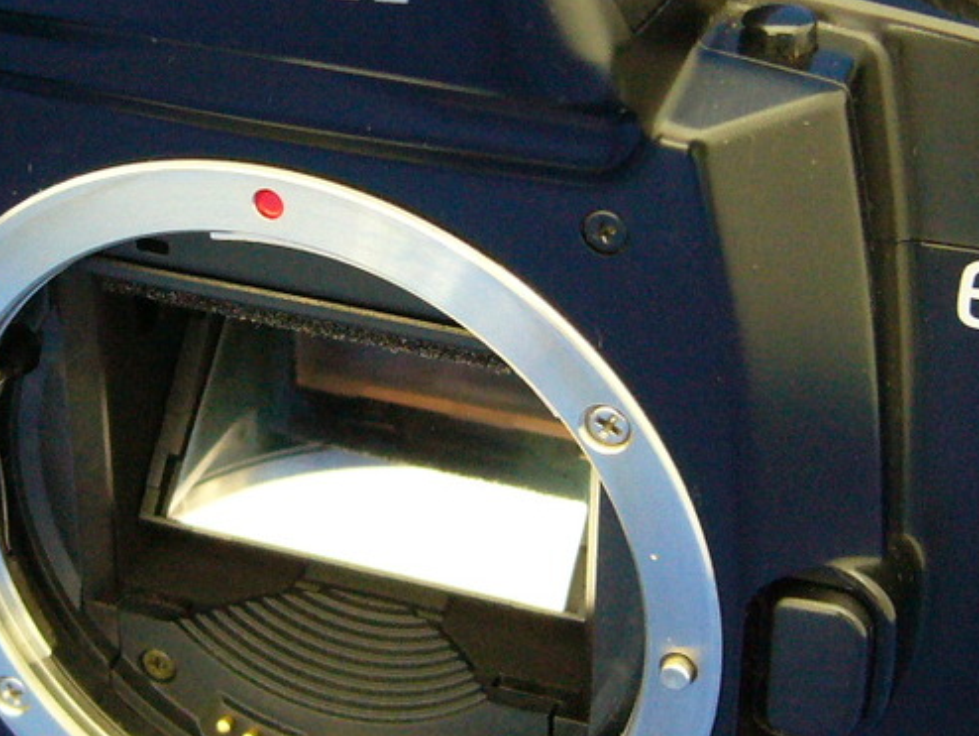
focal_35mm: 85
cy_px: 236
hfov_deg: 22.9
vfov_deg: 17.3
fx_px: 2405
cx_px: 311
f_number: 2.8
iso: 200
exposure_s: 1/8
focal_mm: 5.8
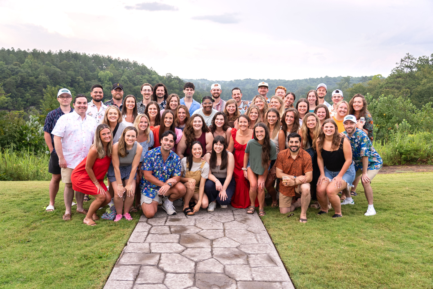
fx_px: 385
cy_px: 144
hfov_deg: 58.7
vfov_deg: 41.2
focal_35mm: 32
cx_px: 216
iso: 125
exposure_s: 1/160
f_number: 4
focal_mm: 32
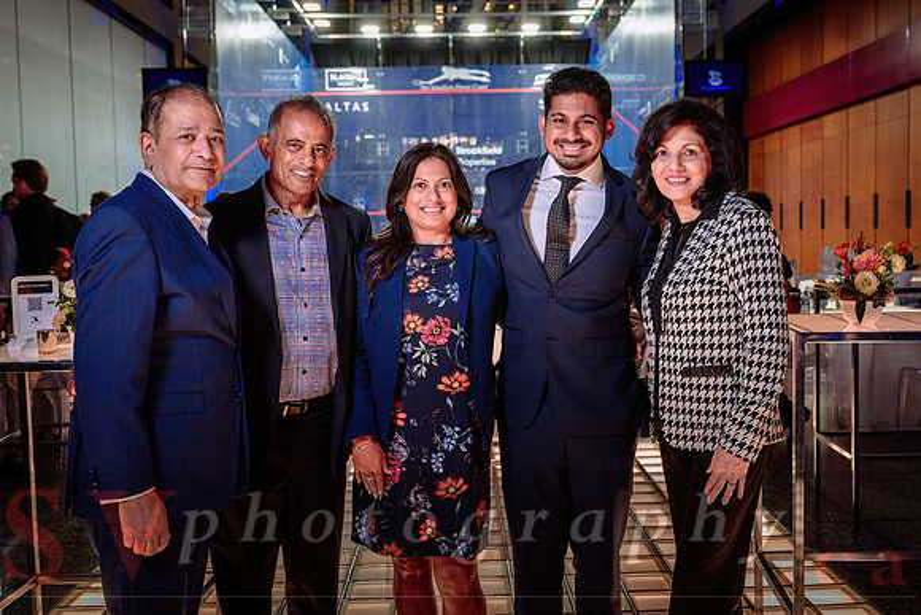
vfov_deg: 33.6
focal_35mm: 40
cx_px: 498
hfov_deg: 48.6
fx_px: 1018
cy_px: 306
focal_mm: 36
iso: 1000
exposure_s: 1/60
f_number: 4.5
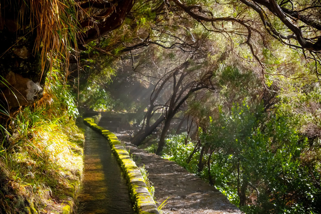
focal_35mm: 66
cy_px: 107
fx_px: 588
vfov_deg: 20.6
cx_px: 160
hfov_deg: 30.5
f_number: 8
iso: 1000
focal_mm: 43.9
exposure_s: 1/350
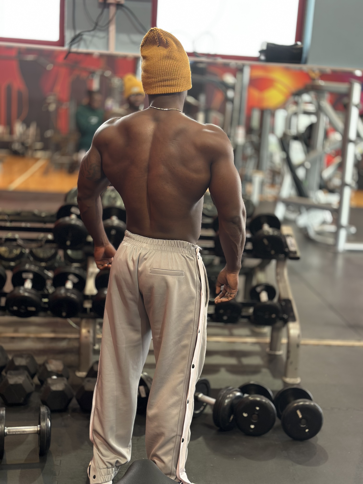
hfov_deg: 30.3
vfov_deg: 39.7
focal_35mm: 48
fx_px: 671
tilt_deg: -10.8
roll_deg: -3.0
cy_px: 242
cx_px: 182
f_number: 1.78
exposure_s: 1/50
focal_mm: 6.86
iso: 100
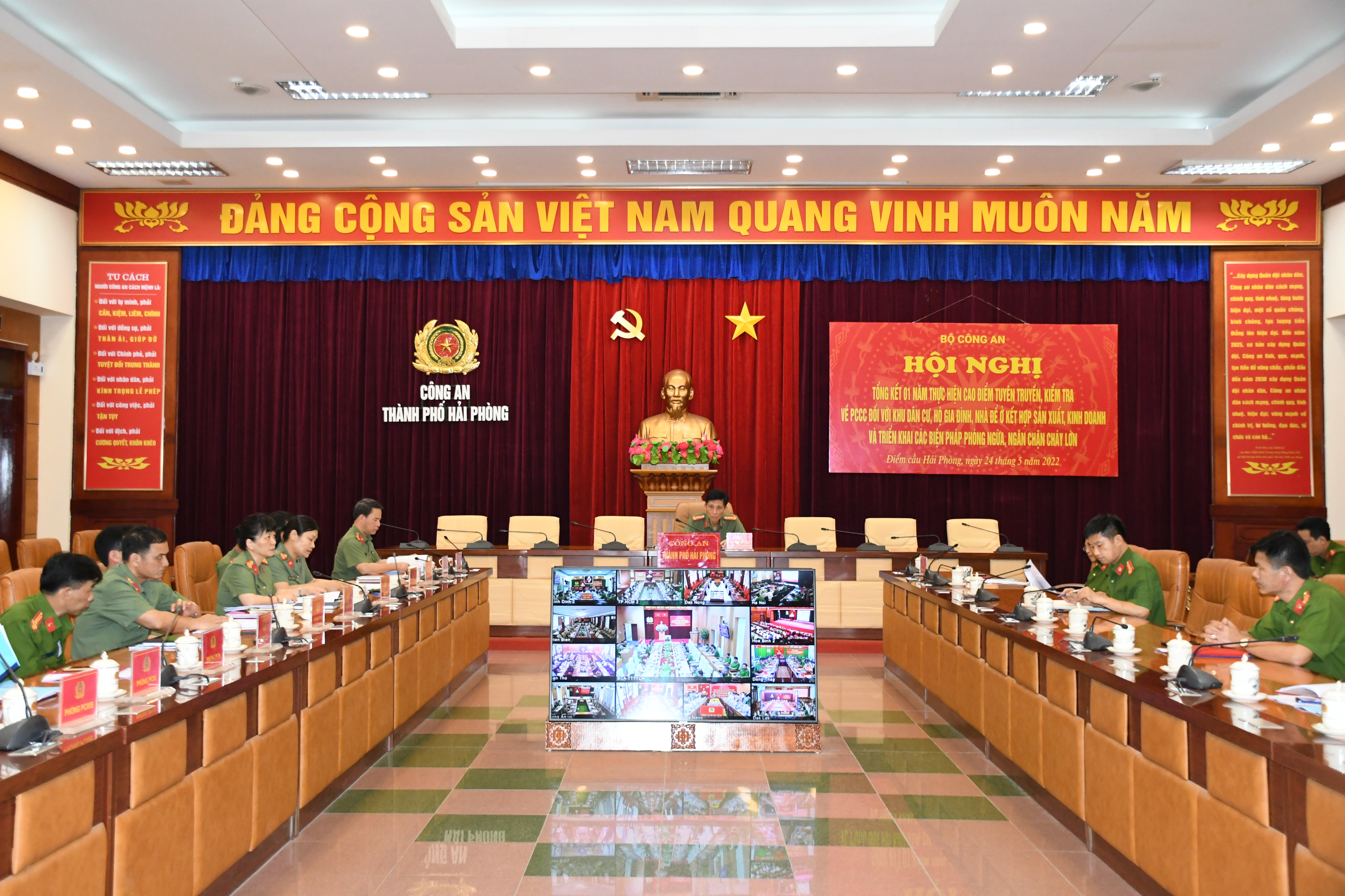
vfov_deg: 34.2
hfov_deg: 49.6
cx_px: 672
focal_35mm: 39
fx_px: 1457
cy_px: 448
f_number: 3.8
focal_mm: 26
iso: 2500
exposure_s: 1/200
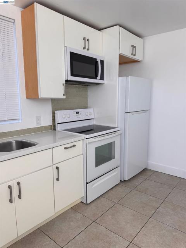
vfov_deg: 71.6
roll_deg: +2.6
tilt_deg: -8.0
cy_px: 124
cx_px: 93
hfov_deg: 56.8
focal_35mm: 24
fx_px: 172
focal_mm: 6.76
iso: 80
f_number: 1.78
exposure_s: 1/289
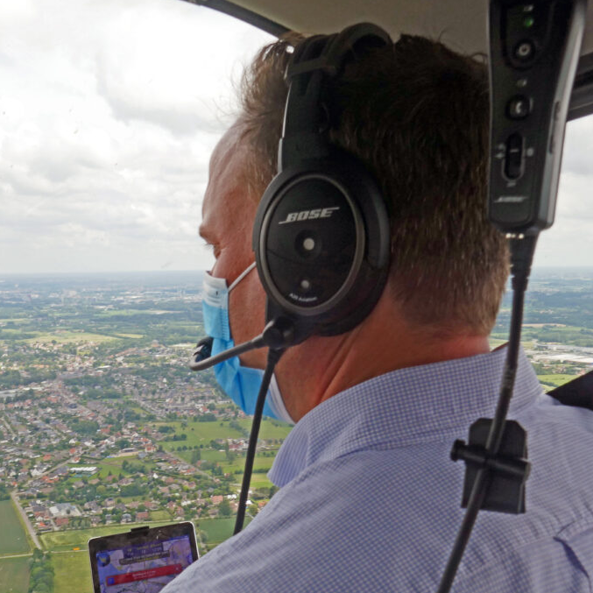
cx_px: 187
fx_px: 698
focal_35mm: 36
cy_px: 296
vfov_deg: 46.0
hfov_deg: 45.2
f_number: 8
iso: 125
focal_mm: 10.3
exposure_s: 1/125
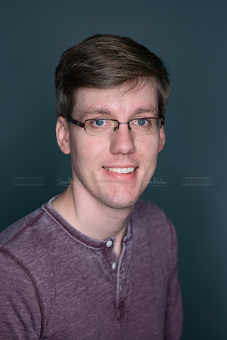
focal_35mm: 85
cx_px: 114
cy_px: 170
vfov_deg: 23.9
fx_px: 804
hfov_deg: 16.1
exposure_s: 1/250
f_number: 3.5
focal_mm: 85
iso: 2000
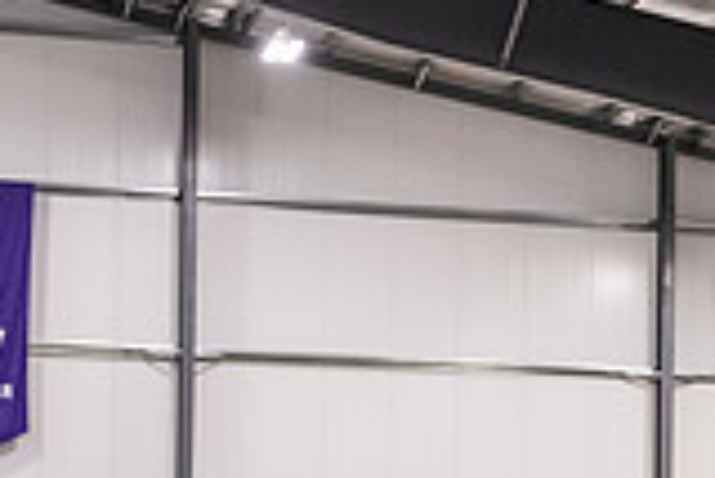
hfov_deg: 11.6
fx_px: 3459
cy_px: 570
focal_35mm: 174
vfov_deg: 7.8
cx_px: 867
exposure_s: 1/200
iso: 2500
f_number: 3.2
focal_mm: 48
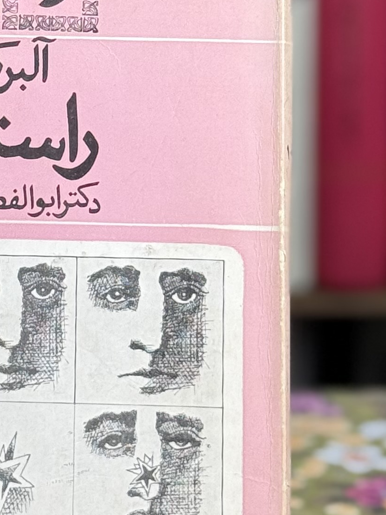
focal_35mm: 175
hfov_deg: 8.4
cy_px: 32
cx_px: -31
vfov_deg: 11.2
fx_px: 2603
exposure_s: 1/100
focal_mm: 6.76
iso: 64
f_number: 1.78
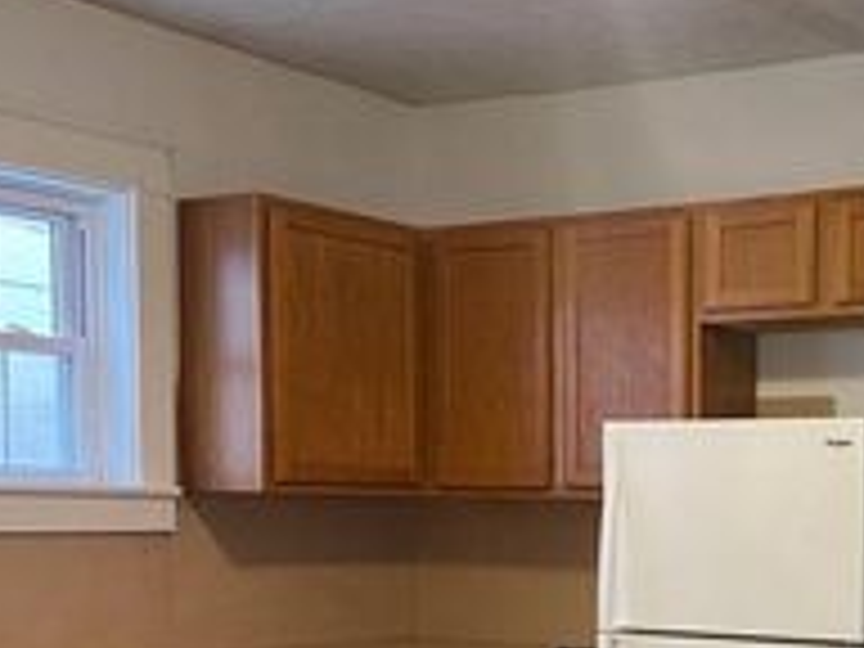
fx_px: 1622
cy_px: 641
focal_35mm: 65
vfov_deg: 21.8
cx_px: 801
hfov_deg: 28.5
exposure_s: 1/60
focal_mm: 5.1
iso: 320
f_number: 1.6
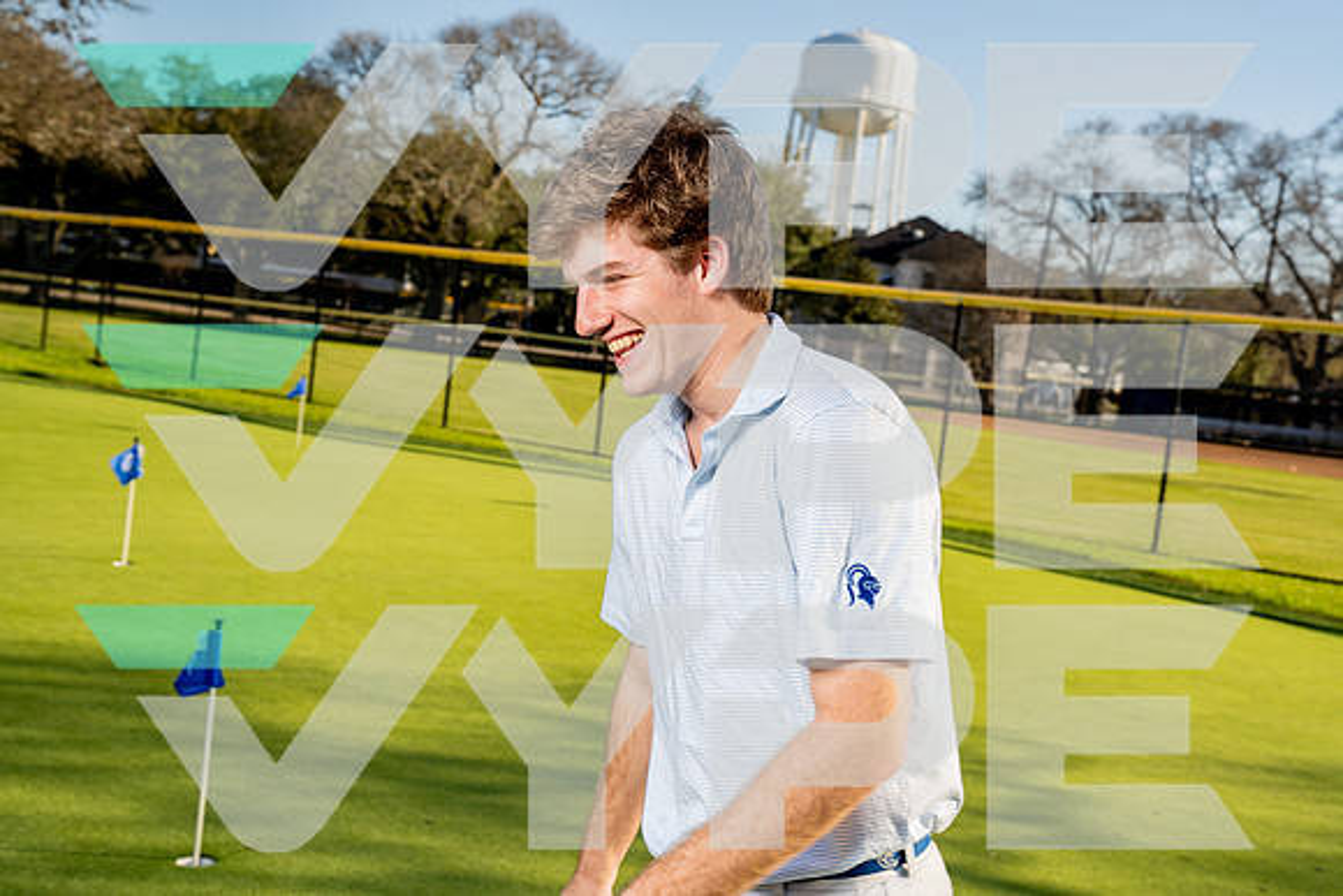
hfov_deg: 38.9
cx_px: 672
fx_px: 1903
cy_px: 448
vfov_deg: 26.5
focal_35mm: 51
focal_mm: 51
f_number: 8
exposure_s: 1/250
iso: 100
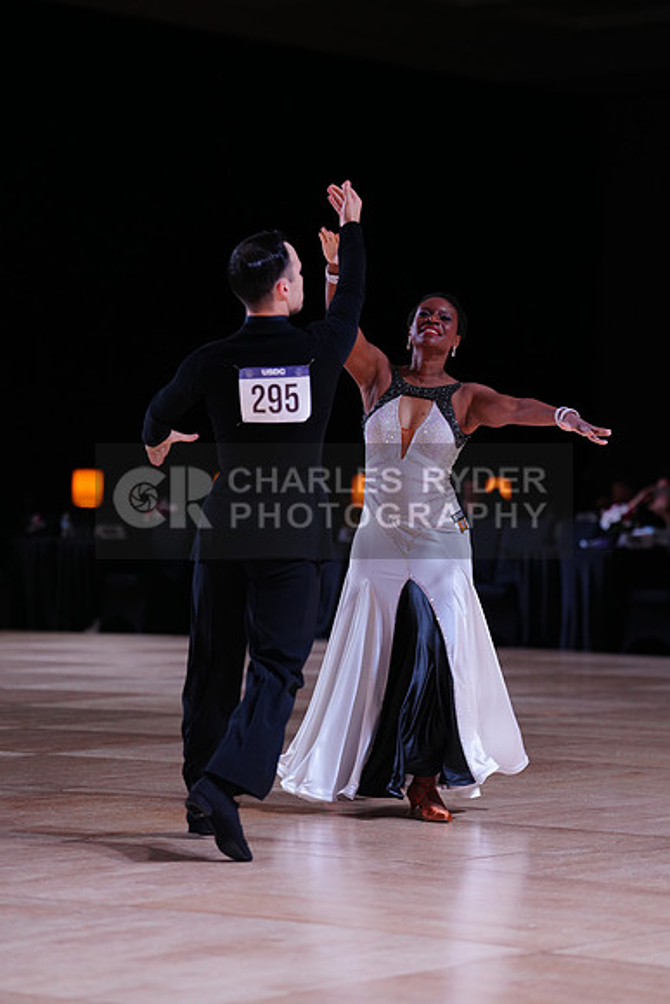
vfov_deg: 17.3
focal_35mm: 118
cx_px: 335
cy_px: 502
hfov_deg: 11.6
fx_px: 3292
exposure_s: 1/500
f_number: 2.8
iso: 640
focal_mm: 118
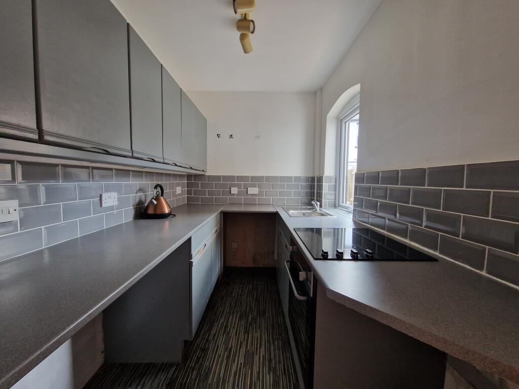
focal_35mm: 13
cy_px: 194
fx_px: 195
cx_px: 260
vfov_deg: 89.9
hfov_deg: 106.2
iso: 160
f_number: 2.2
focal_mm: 2.2
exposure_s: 1/50
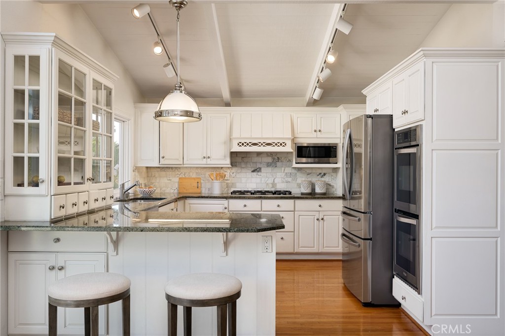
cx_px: 252
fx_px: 421
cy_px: 168
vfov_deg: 43.6
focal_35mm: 30
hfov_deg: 61.9
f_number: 16
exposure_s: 1/60
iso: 400
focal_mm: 30
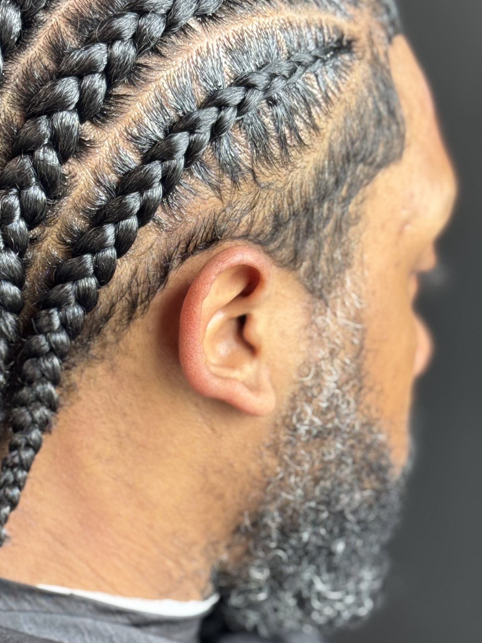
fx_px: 1634
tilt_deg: -16.5
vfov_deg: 22.2
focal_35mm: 88
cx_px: 130
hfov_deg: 16.7
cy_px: 370
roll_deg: +1.0
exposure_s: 1/55
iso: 125
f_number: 1.78
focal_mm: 6.76
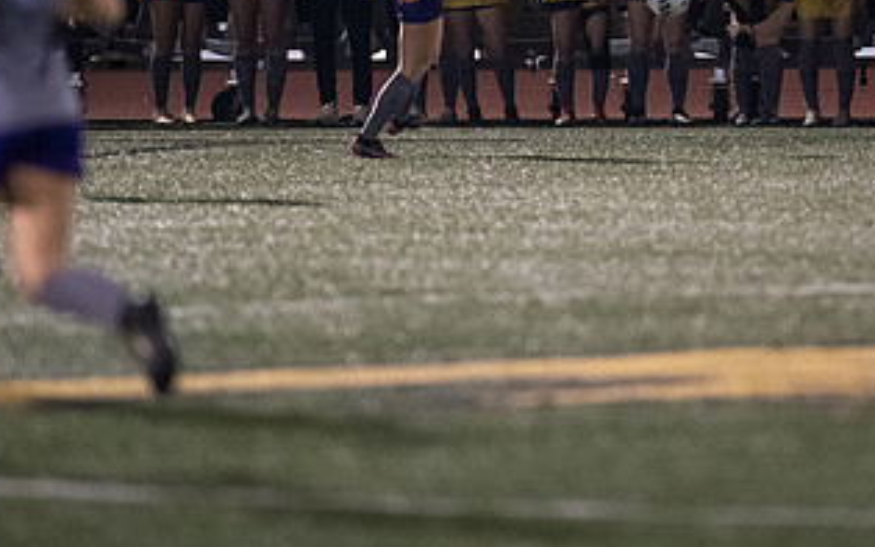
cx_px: 589
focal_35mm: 563
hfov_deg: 3.7
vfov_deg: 2.3
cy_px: 29
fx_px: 13428
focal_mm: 300
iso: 8000
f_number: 2.8
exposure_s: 1/1000
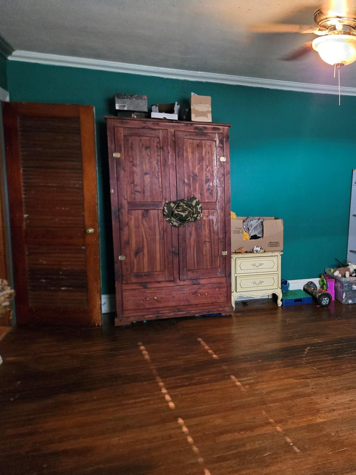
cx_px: 306
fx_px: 425
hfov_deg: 42.5
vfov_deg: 58.3
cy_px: 239
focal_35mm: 31
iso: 1600
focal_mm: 5.4
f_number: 1.8
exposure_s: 1/60
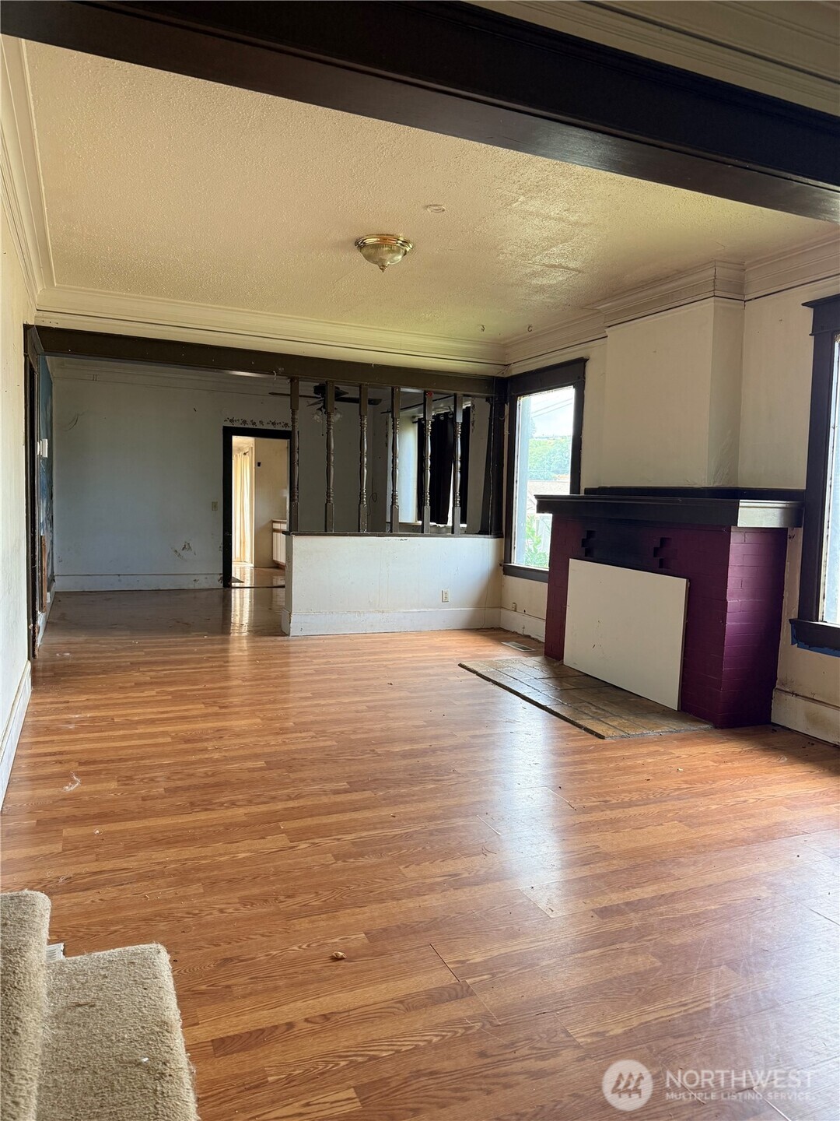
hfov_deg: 56.8
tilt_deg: -2.7
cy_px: 560
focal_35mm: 24
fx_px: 777
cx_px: 420
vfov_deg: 71.6
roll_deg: -0.8
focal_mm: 6.76
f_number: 1.78
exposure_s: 1/163
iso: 200
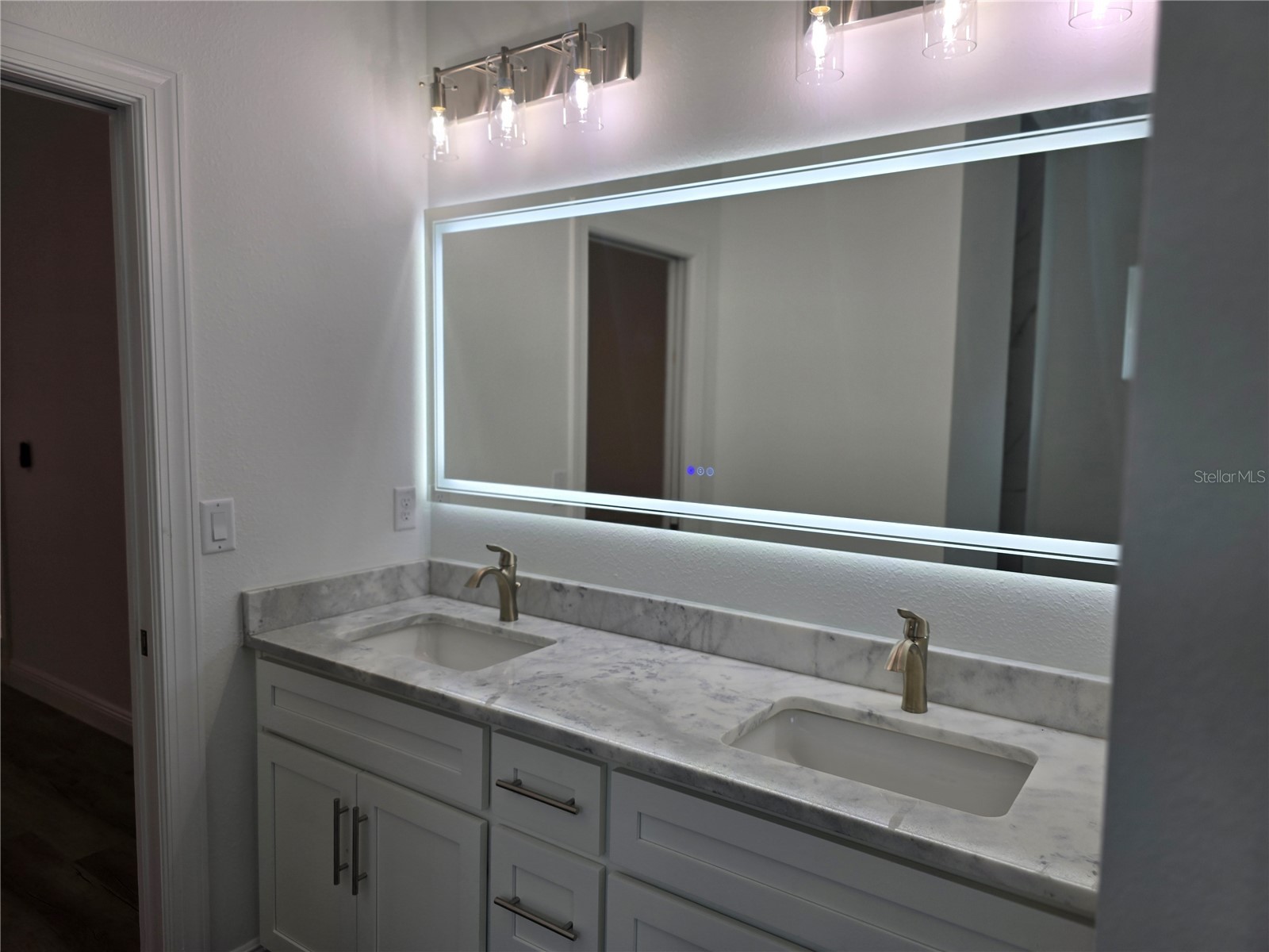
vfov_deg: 58.9
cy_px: 476
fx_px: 843
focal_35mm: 23
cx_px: 634
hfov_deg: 73.9
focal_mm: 6.3
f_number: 1.7
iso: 20
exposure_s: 1/120
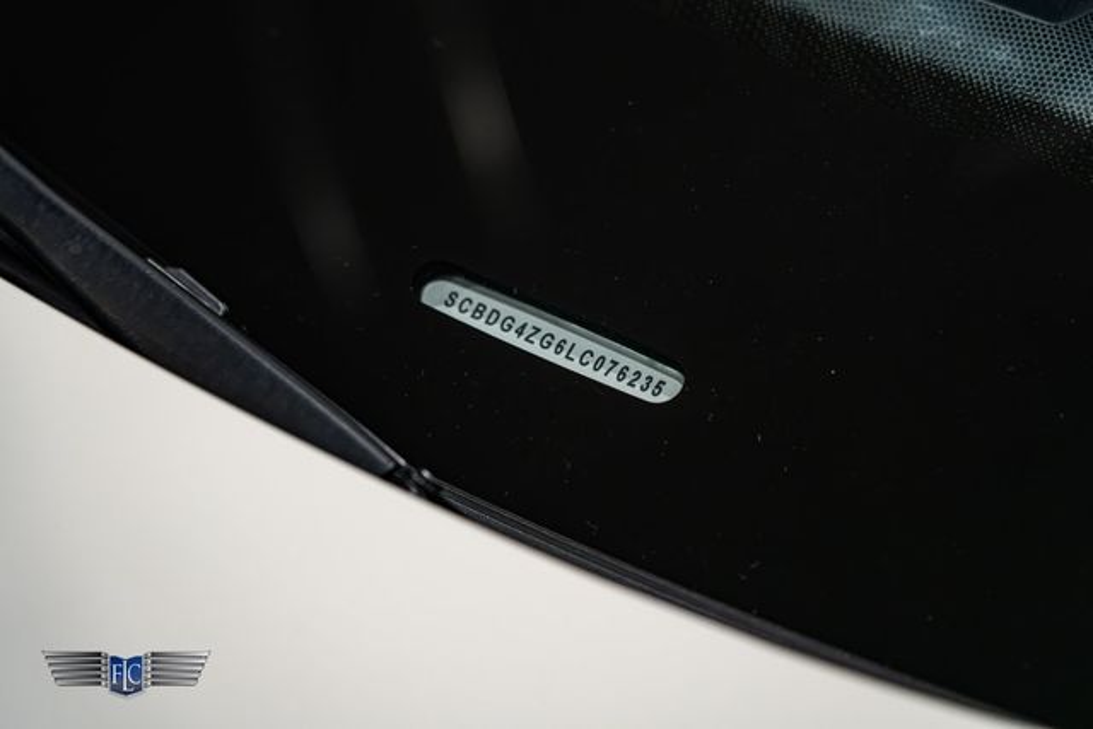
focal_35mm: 100
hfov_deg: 20.4
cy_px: 364
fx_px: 3037
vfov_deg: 13.7
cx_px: 546
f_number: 4
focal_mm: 100
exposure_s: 1/125
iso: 1250
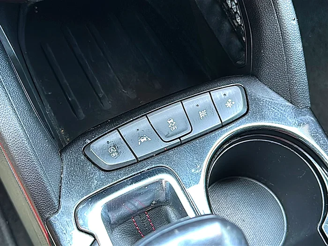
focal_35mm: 45
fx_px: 426
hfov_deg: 42.1
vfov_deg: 32.2
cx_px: 164
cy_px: 123
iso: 320
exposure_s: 1/41
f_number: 1.78
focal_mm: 6.86
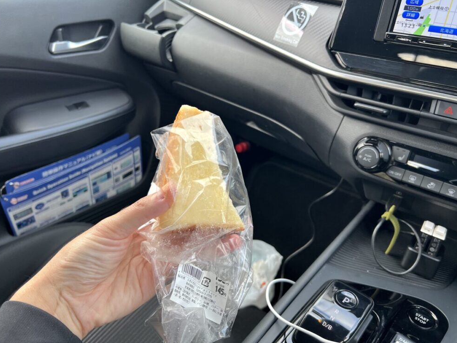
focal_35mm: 27
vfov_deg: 51.4
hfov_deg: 65.3
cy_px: 177
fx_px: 357
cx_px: 231
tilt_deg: -27.8
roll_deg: -5.2
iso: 40
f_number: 1.5
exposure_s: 1/121
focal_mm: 5.7
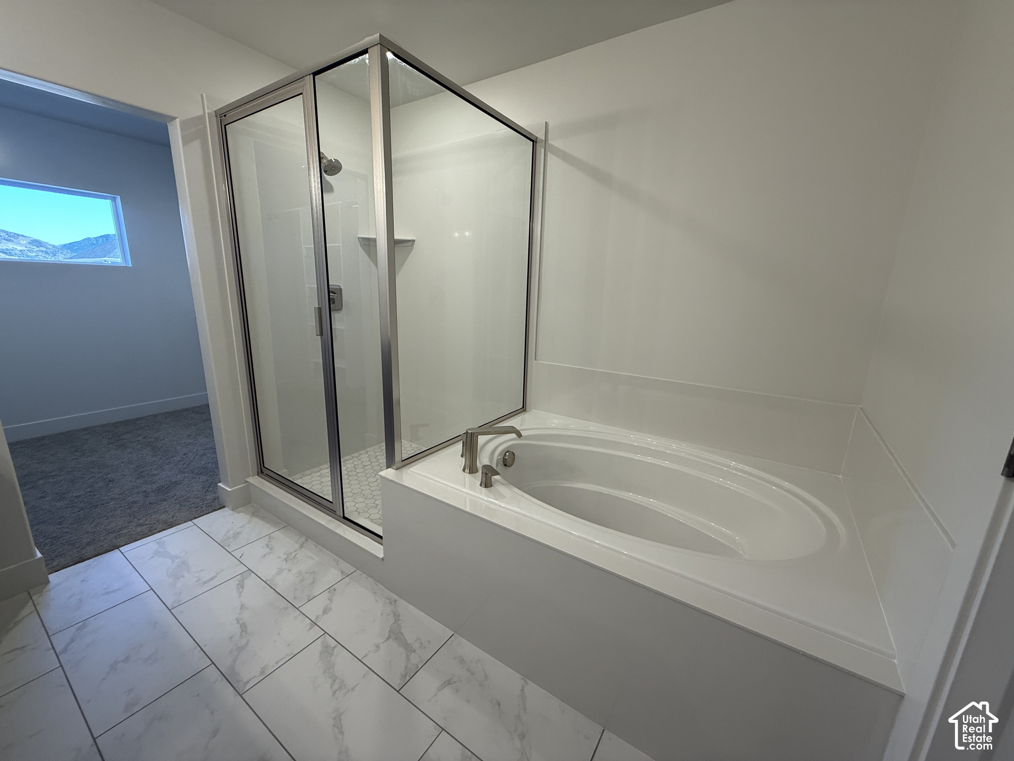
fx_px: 410
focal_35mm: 14
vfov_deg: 85.7
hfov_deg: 102.1
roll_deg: -1.8
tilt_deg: -13.1
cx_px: 507
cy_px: 380
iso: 100
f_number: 2.2
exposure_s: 1/120
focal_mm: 2.22
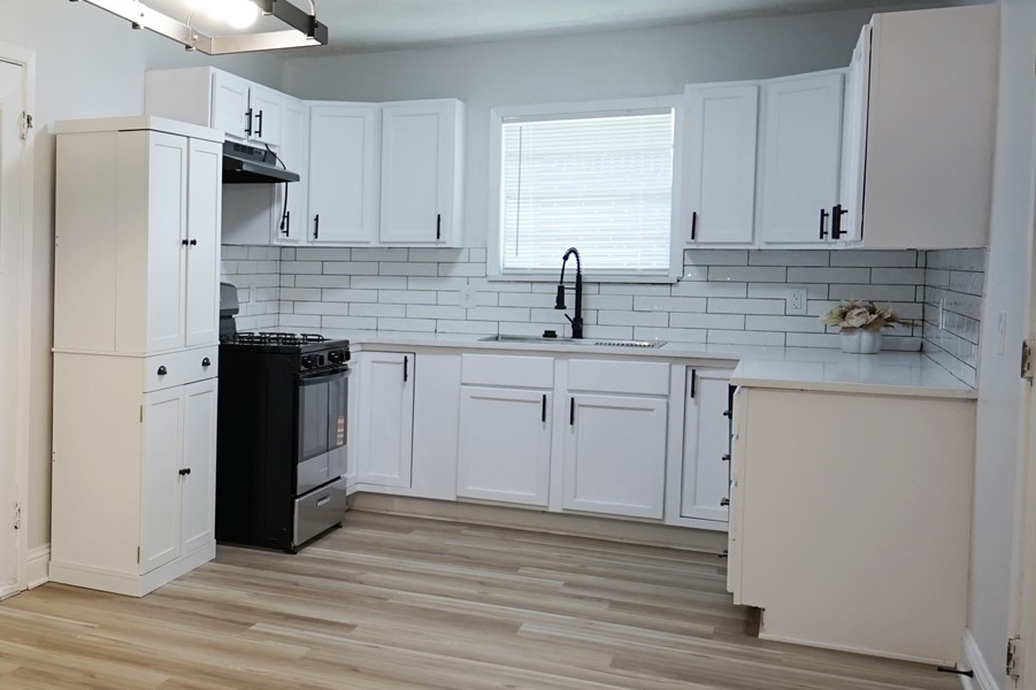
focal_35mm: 41
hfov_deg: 37.7
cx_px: -160
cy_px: 312
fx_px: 1179
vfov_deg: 32.6
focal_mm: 17
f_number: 4
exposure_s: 1/60
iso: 400
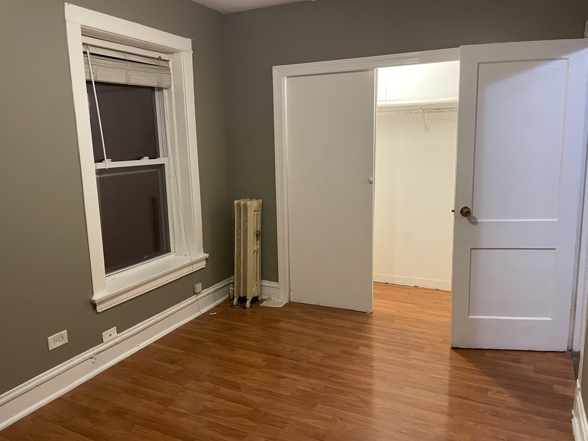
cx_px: 294
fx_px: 442
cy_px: 220
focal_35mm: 26
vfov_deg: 53.1
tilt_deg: -9.4
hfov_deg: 67.3
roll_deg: +1.8
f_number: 1.6
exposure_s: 1/60
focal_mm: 4.2
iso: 400
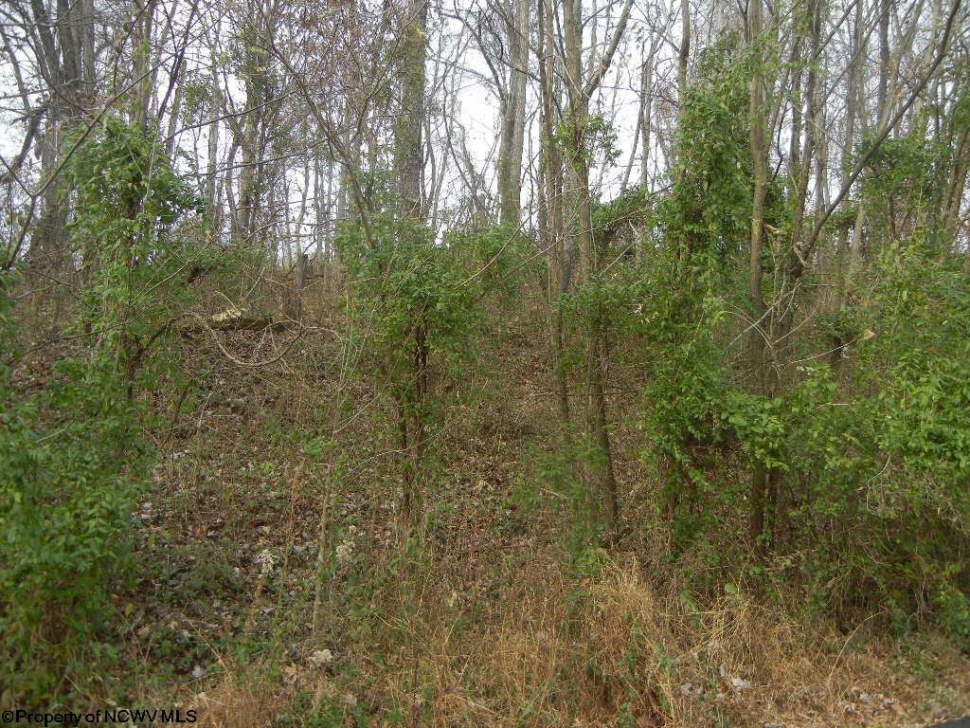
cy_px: 364
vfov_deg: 46.8
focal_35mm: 30
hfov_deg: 60.0
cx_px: 485
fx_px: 841
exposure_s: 1/192
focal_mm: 5.4
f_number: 3.5
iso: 160
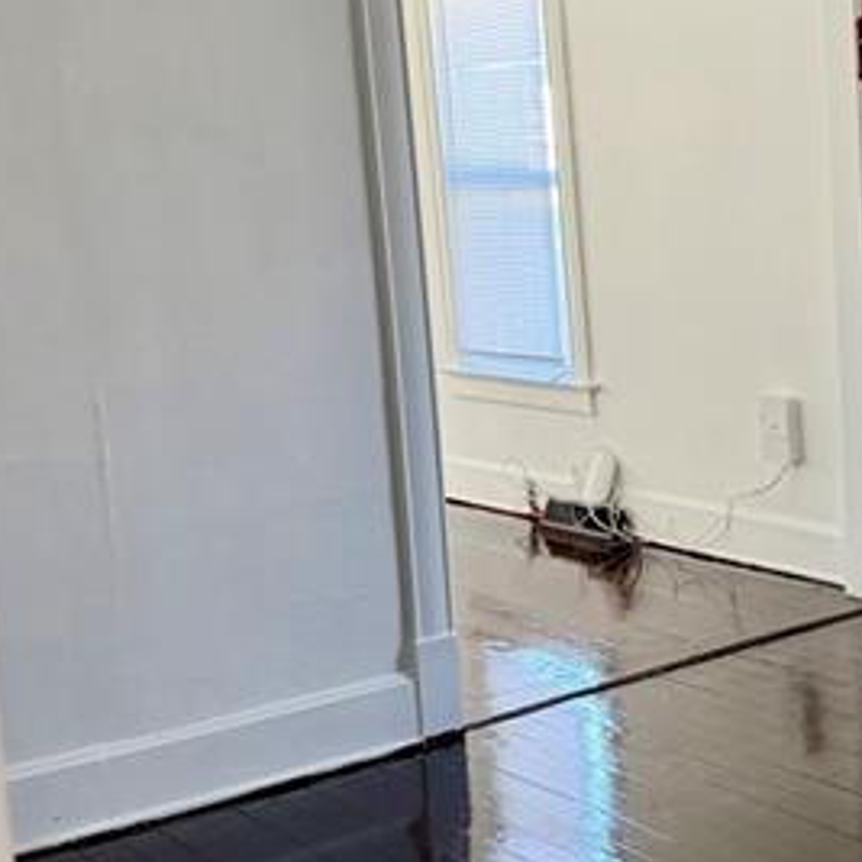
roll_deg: +1.5
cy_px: 404
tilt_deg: -9.0
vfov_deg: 28.2
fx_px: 1719
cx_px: 859
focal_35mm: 61
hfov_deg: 26.7
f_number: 1.78
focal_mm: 6.76
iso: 200
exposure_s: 1/63
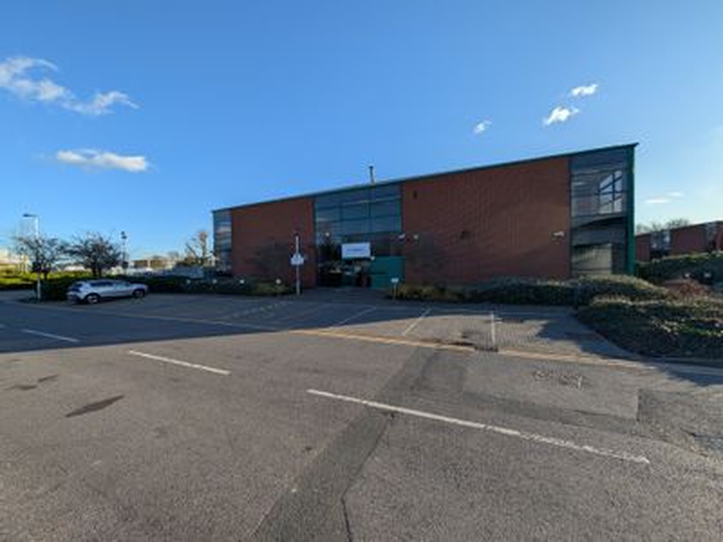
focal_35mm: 12
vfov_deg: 94.5
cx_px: 362
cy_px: 271
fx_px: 251
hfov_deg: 110.5
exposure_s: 1/2545
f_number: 1.7
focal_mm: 2.02
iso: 52
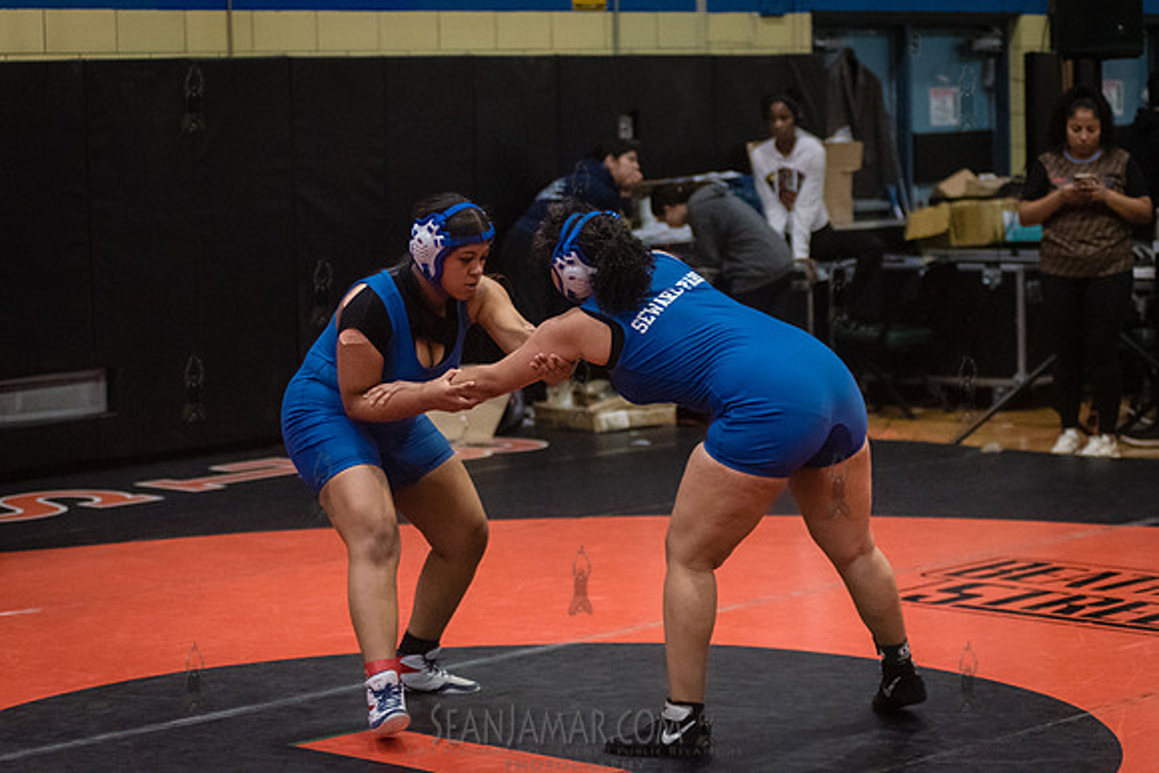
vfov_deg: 14.9
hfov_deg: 22.2
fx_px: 2948
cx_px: 539
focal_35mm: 92
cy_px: 331
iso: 8000
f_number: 2.8
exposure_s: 1/800
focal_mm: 80
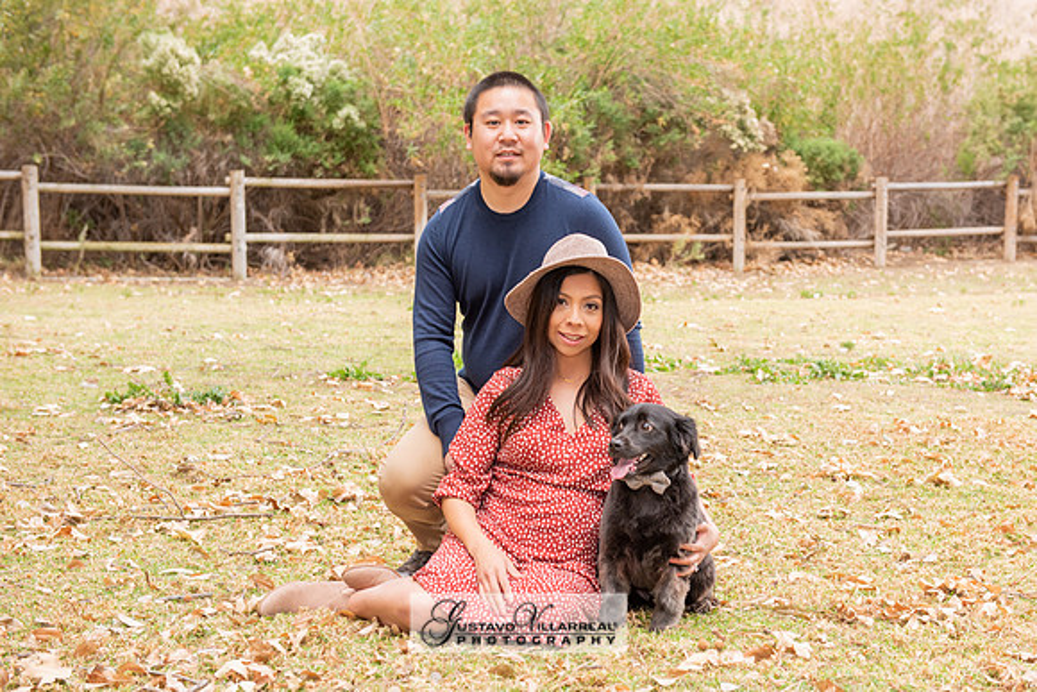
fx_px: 1718
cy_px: 413
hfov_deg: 33.5
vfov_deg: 22.7
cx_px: 618
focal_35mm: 60
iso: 320
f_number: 5
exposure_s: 1/125
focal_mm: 50
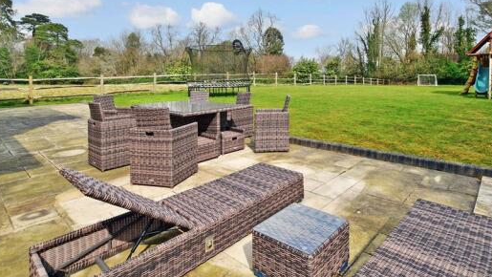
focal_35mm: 20
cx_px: 300
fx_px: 261
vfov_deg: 53.7
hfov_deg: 85.3
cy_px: 73
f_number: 8
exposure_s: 1/320
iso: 160
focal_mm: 10
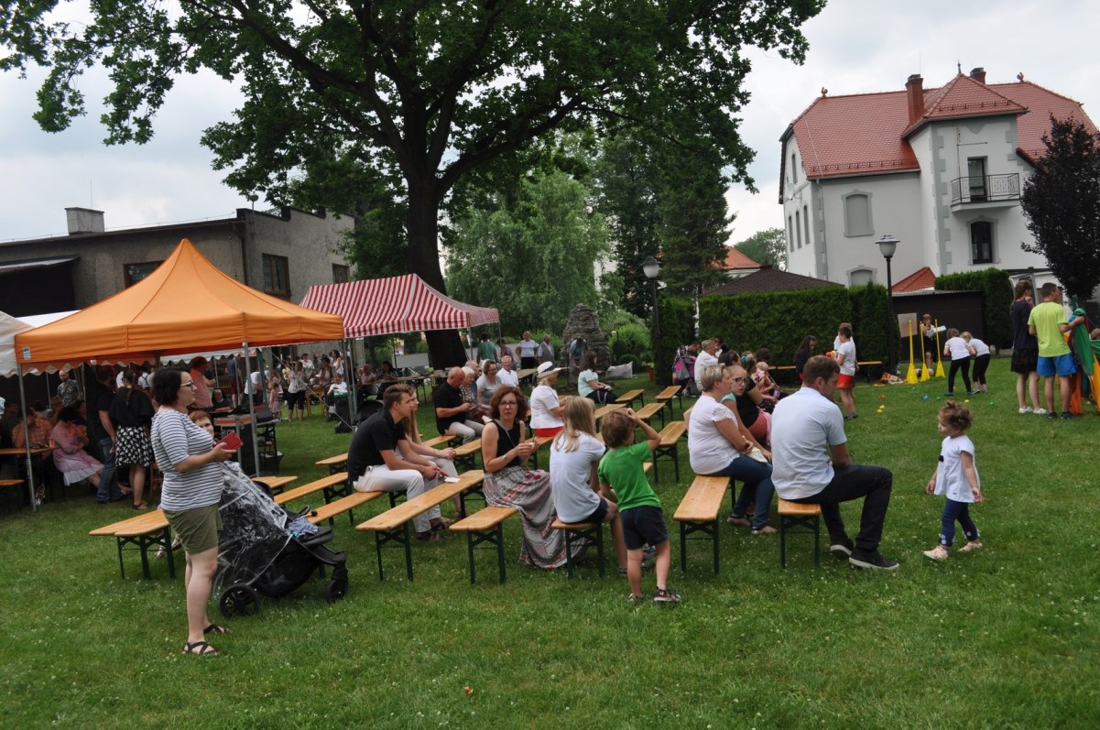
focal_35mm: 30
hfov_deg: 62.0
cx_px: 550
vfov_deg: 43.5
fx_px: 915
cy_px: 365
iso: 200
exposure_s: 1/250
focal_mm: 20
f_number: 8
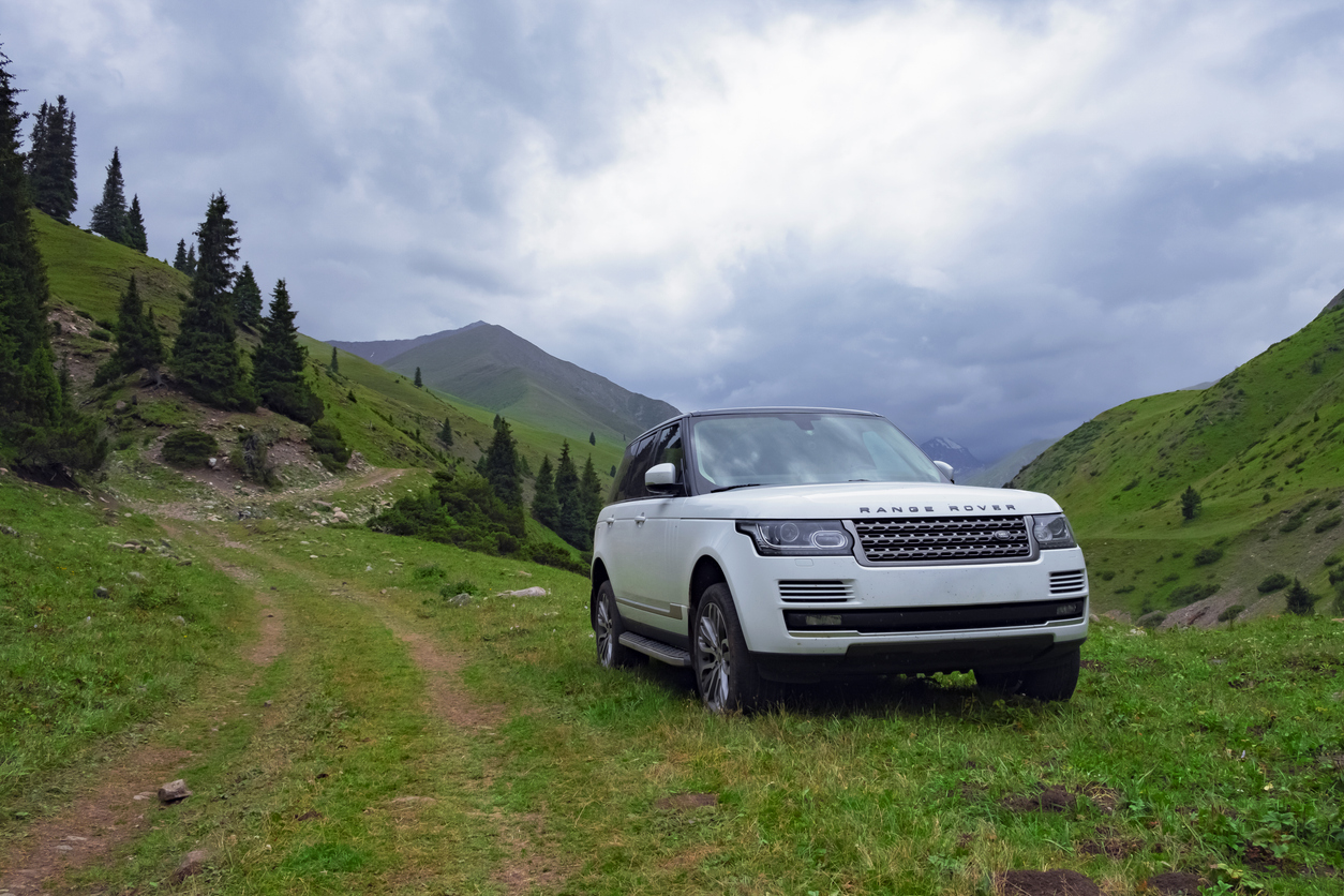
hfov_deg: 60.3
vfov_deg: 42.3
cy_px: 448
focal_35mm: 31
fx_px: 1157
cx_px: 672
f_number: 9
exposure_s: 1/850
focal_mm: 20.5
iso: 800
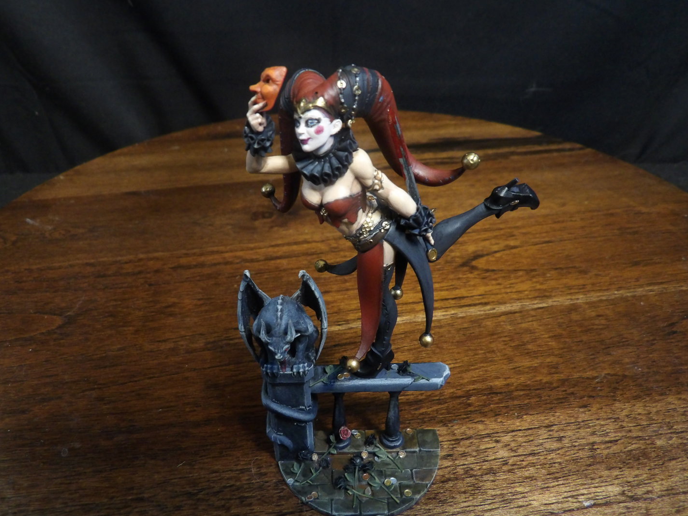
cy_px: 271
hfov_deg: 65.3
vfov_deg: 51.3
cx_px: 332
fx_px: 537
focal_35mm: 27
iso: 400
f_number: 3.2
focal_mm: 4.3
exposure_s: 1/4
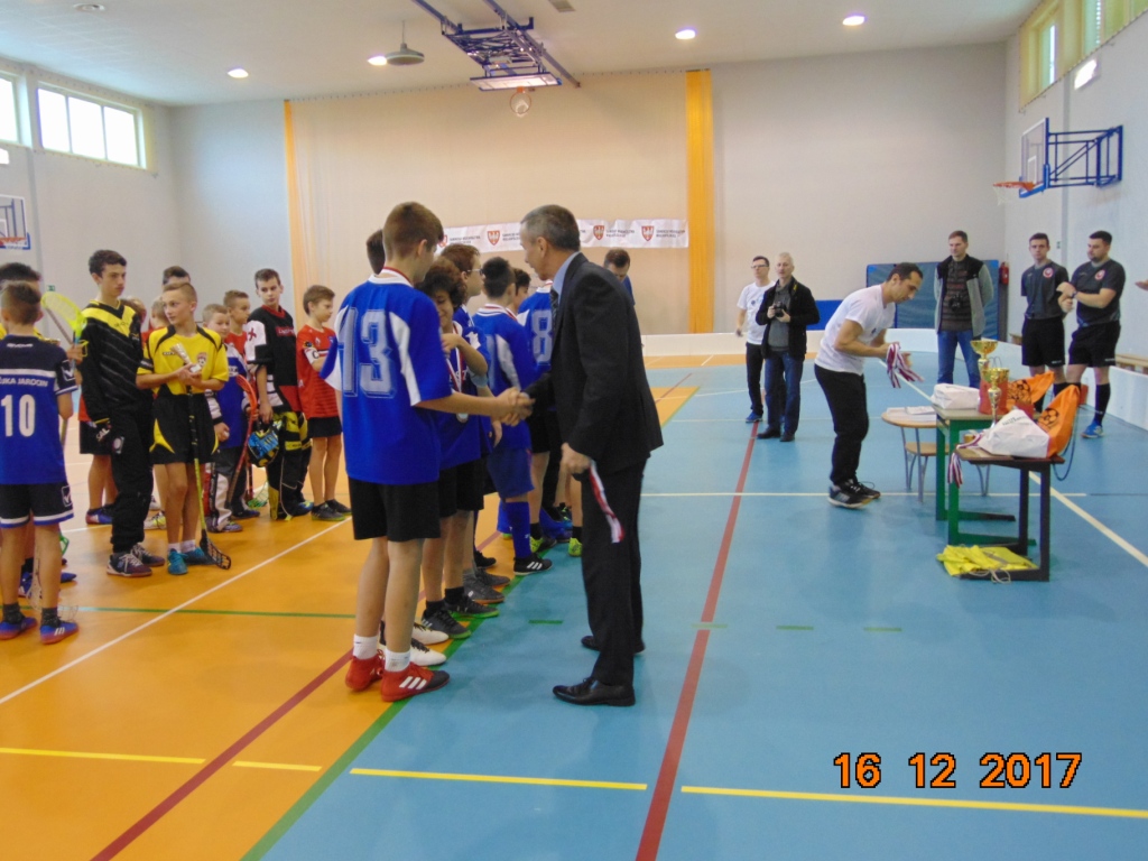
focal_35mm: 33
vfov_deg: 42.9
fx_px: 1094
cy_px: 430
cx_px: 574
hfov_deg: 55.4
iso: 320
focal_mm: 5.8
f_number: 3.2
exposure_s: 1/30
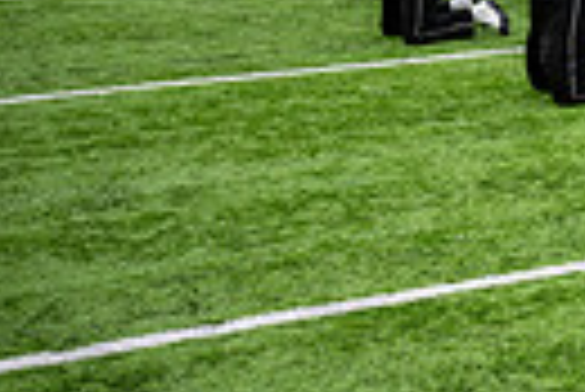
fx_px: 1741
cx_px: 1256
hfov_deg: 14.7
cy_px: 7
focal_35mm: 107
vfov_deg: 12.7
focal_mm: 24
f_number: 2.8
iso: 100
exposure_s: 1/500
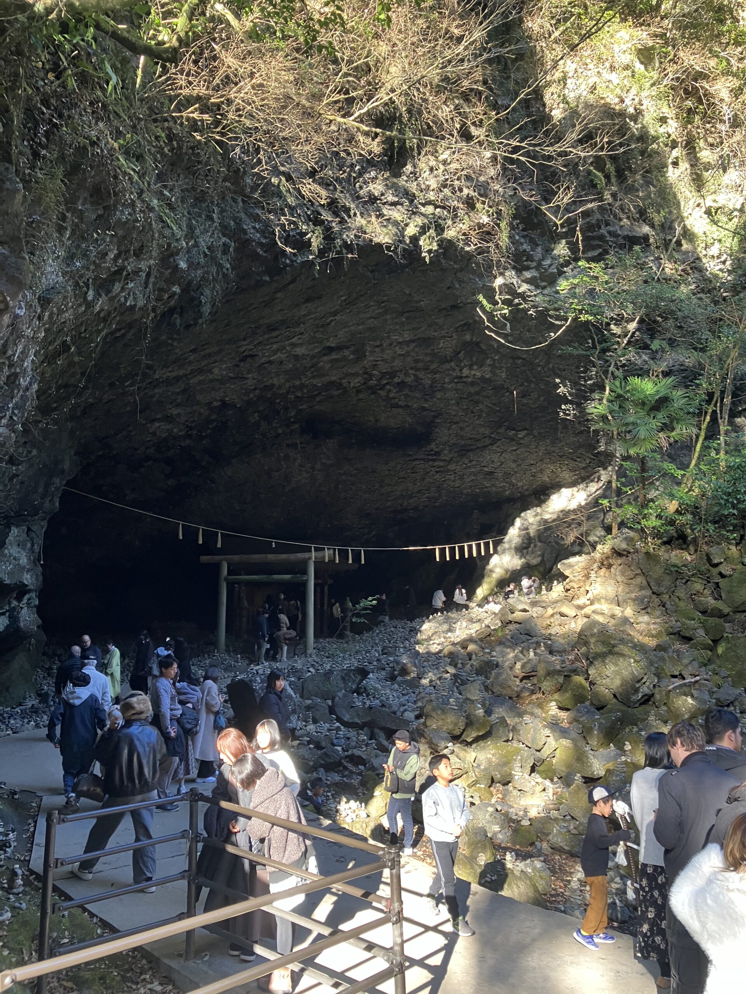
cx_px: 373
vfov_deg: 63.4
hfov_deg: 49.7
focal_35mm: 28
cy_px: 497
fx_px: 805
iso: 80
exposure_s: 1/70
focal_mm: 3.99
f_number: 1.8
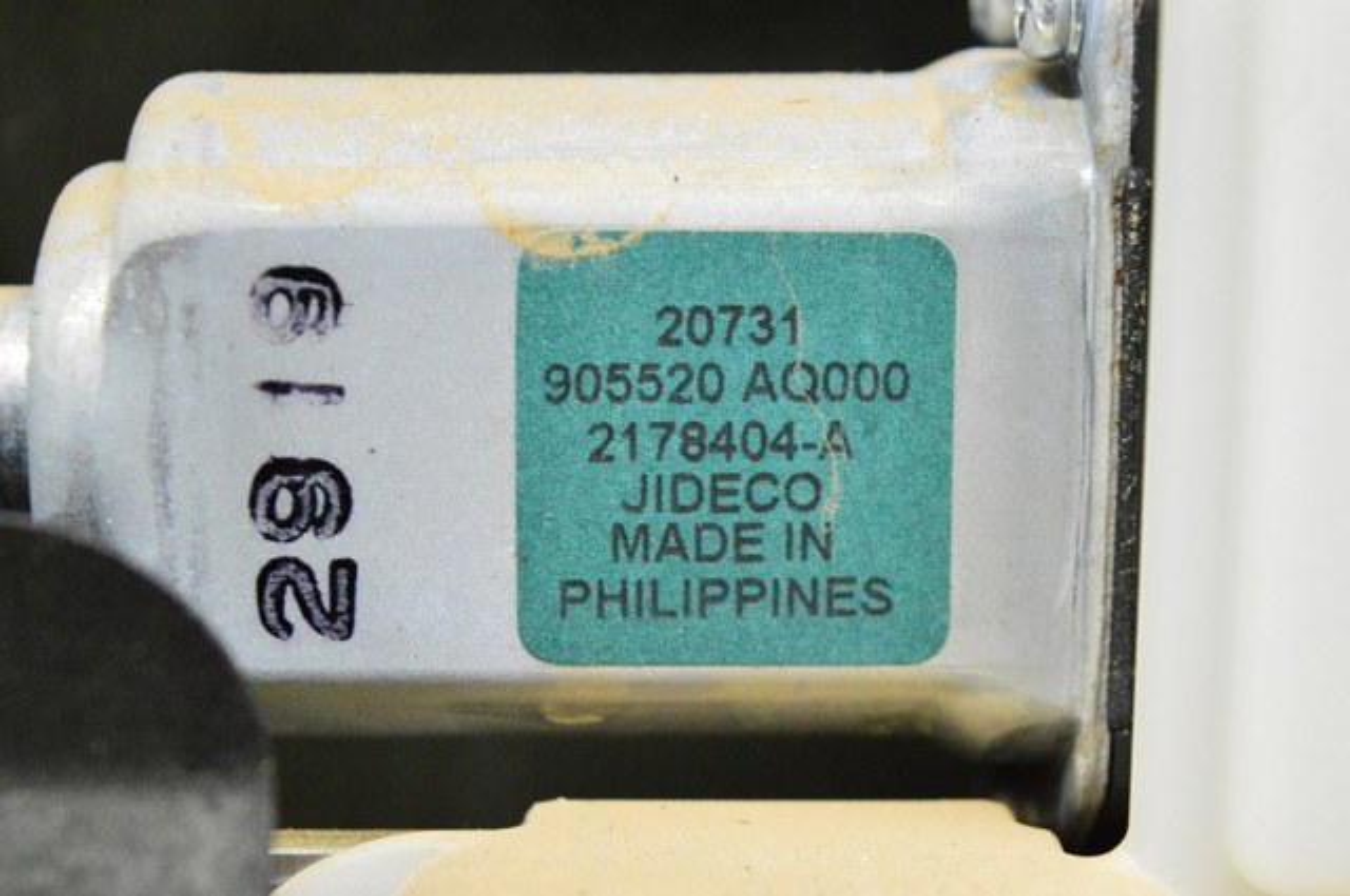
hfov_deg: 24.6
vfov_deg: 16.5
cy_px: 448
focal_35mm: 82
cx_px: 675
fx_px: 3090
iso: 6400
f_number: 5.6
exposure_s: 1/80
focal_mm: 55
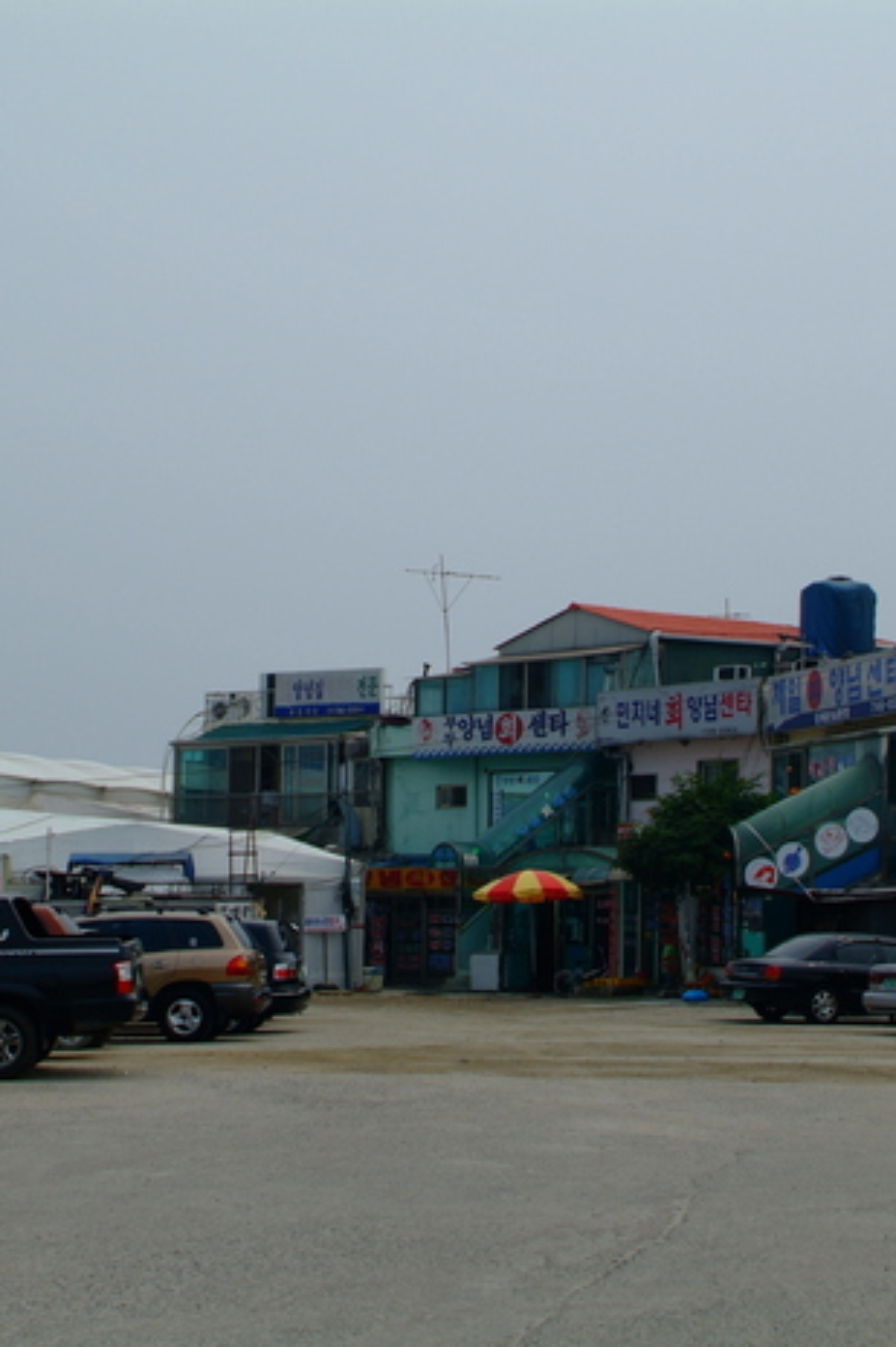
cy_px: 676
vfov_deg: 25.4
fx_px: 2989
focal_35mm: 80
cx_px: 500
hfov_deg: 17.0
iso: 100
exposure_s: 1/250
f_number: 8
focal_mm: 35
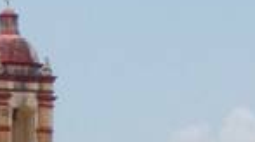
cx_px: -264
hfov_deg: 4.5
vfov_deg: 2.5
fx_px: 3226
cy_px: 90
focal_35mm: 478
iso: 100
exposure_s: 1/1000
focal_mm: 11.3
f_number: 4.5
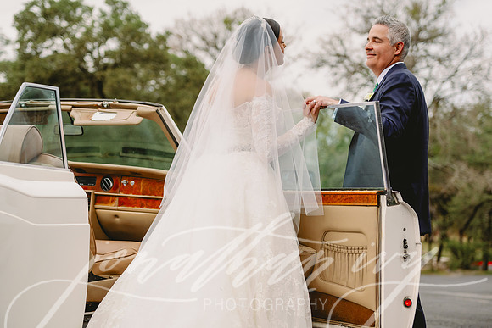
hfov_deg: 28.8
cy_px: 164
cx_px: 246
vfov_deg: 19.5
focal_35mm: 70
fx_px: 957
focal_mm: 70
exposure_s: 1/2500
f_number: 2.8
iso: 500
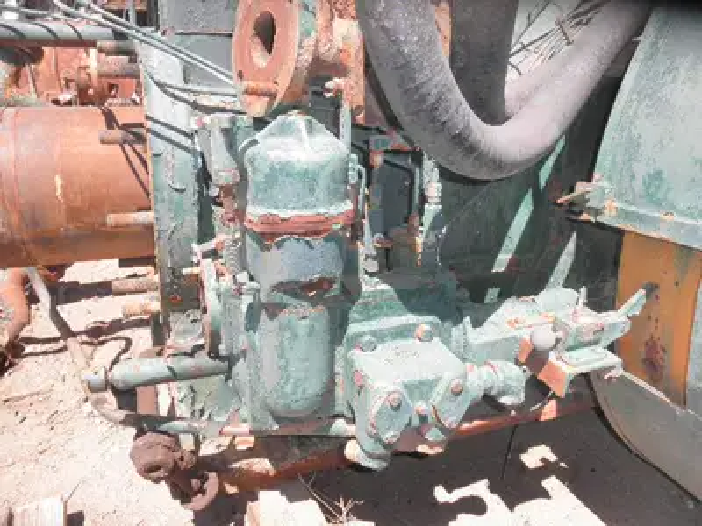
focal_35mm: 28
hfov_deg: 63.4
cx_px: 351
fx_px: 568
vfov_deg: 49.7
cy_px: 263
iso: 64
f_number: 3
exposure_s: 1/400
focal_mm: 5
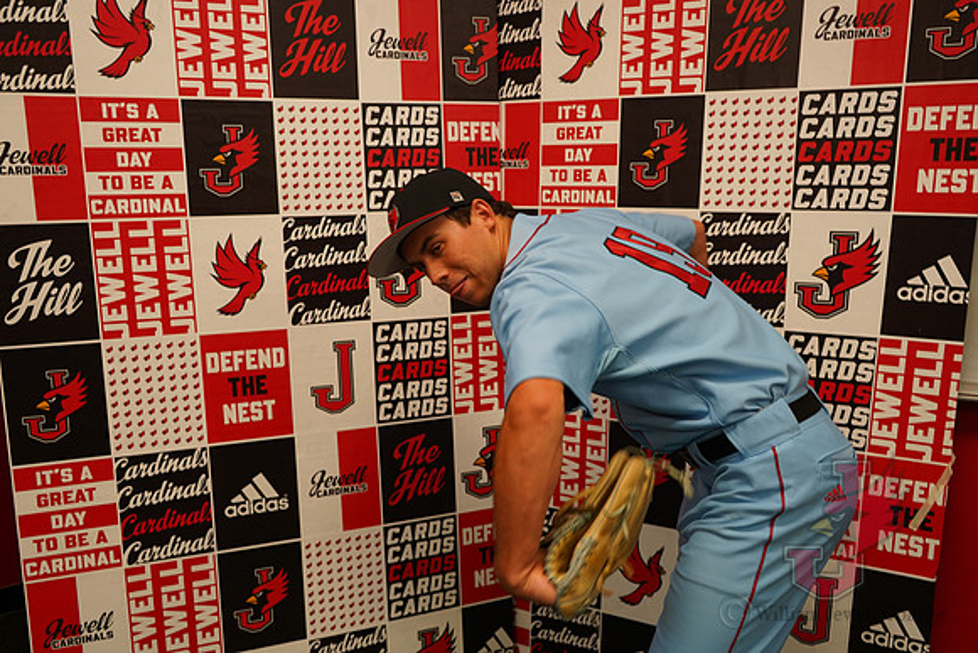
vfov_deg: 46.4
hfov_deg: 65.5
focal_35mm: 28
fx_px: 761
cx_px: 489
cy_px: 326
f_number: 4
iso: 800
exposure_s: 1/160
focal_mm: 28
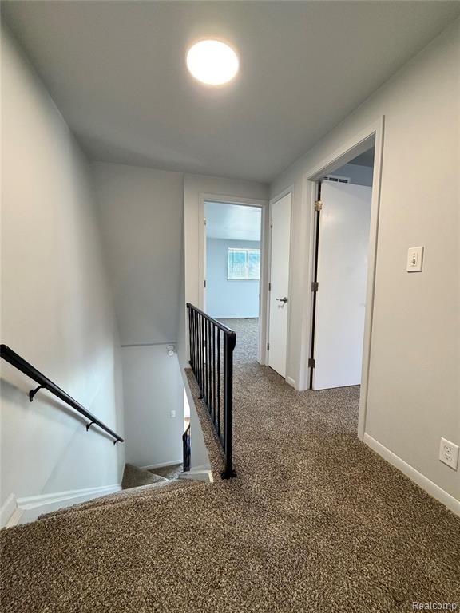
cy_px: 306
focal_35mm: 14
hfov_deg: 85.7
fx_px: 248
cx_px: 230
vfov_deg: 102.1
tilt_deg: -4.9
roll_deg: -0.3
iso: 320
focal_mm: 2.22
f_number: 2.2
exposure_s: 1/120
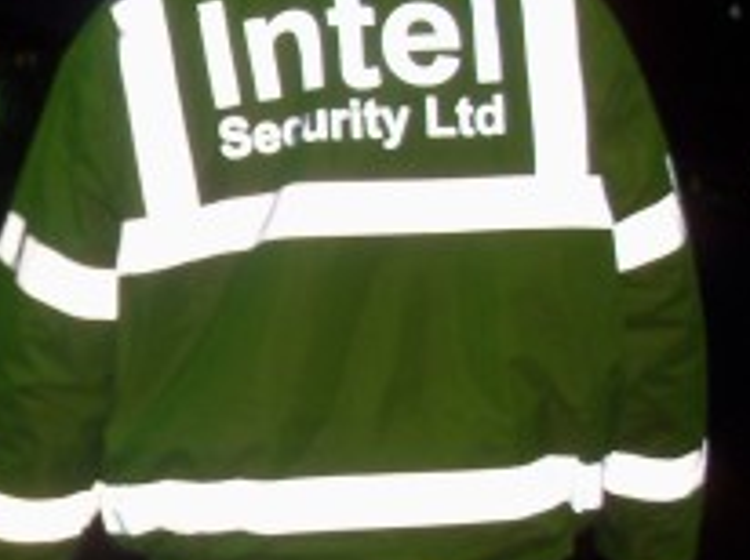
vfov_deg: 16.9
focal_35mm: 87
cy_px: 316
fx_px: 1883
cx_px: -160
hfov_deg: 20.9
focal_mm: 6.3
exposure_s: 1/30
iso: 100
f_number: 3
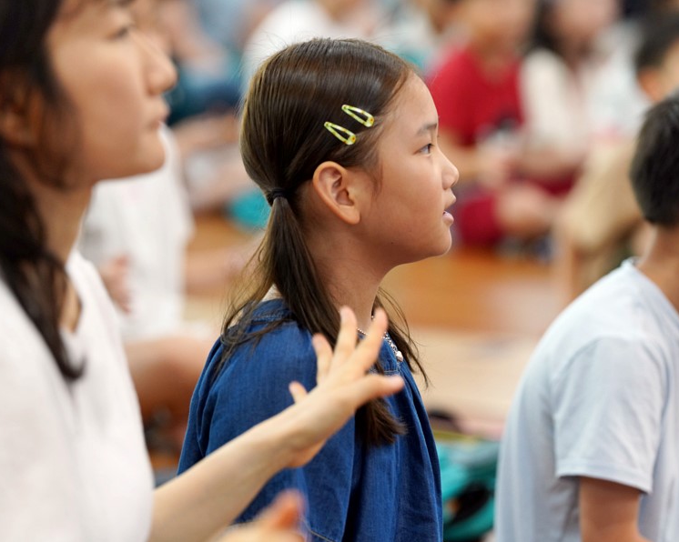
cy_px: 271
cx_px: 386
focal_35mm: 179
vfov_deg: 8.6
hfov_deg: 10.8
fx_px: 3595
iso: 1600
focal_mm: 158
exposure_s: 1/160
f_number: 3.5
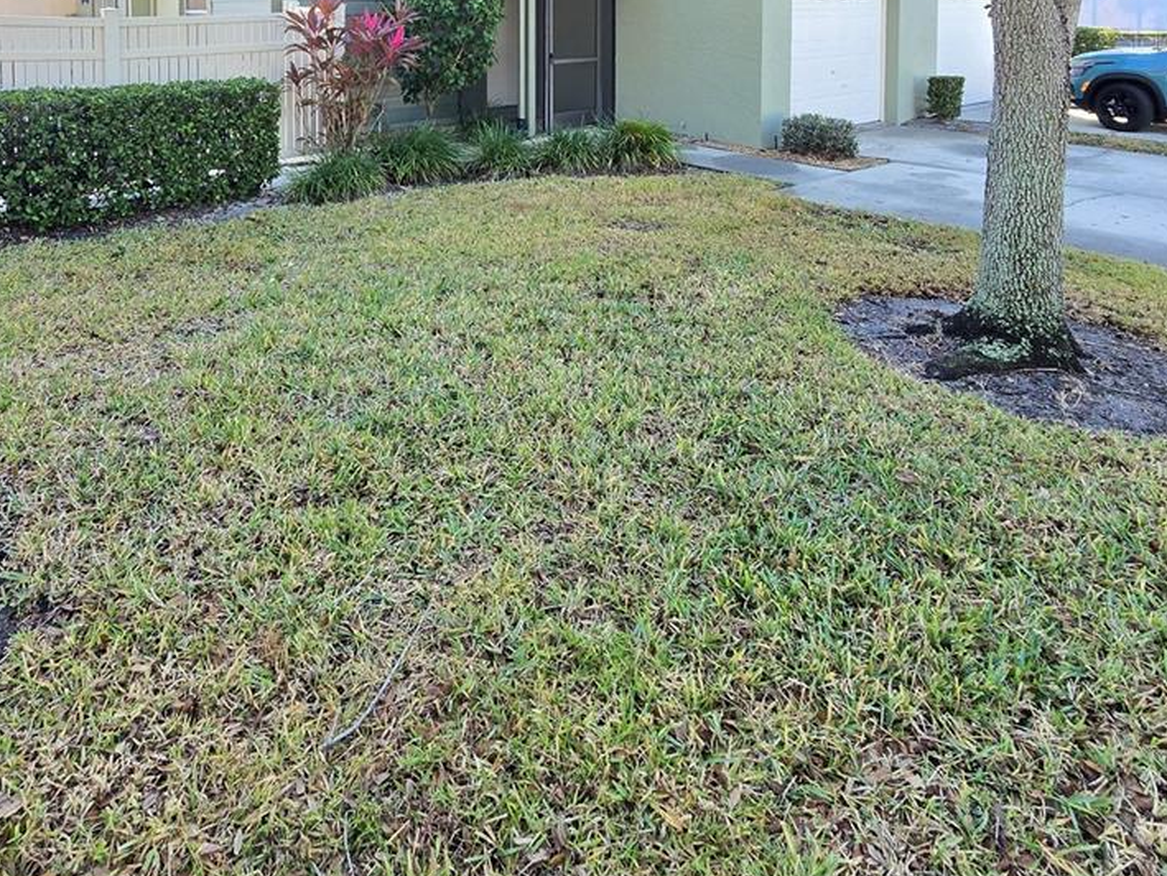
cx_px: 495
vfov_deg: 51.5
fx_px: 742
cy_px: 40
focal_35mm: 22
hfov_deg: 75.9
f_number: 2.2
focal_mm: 2.2
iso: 50
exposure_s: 1/132
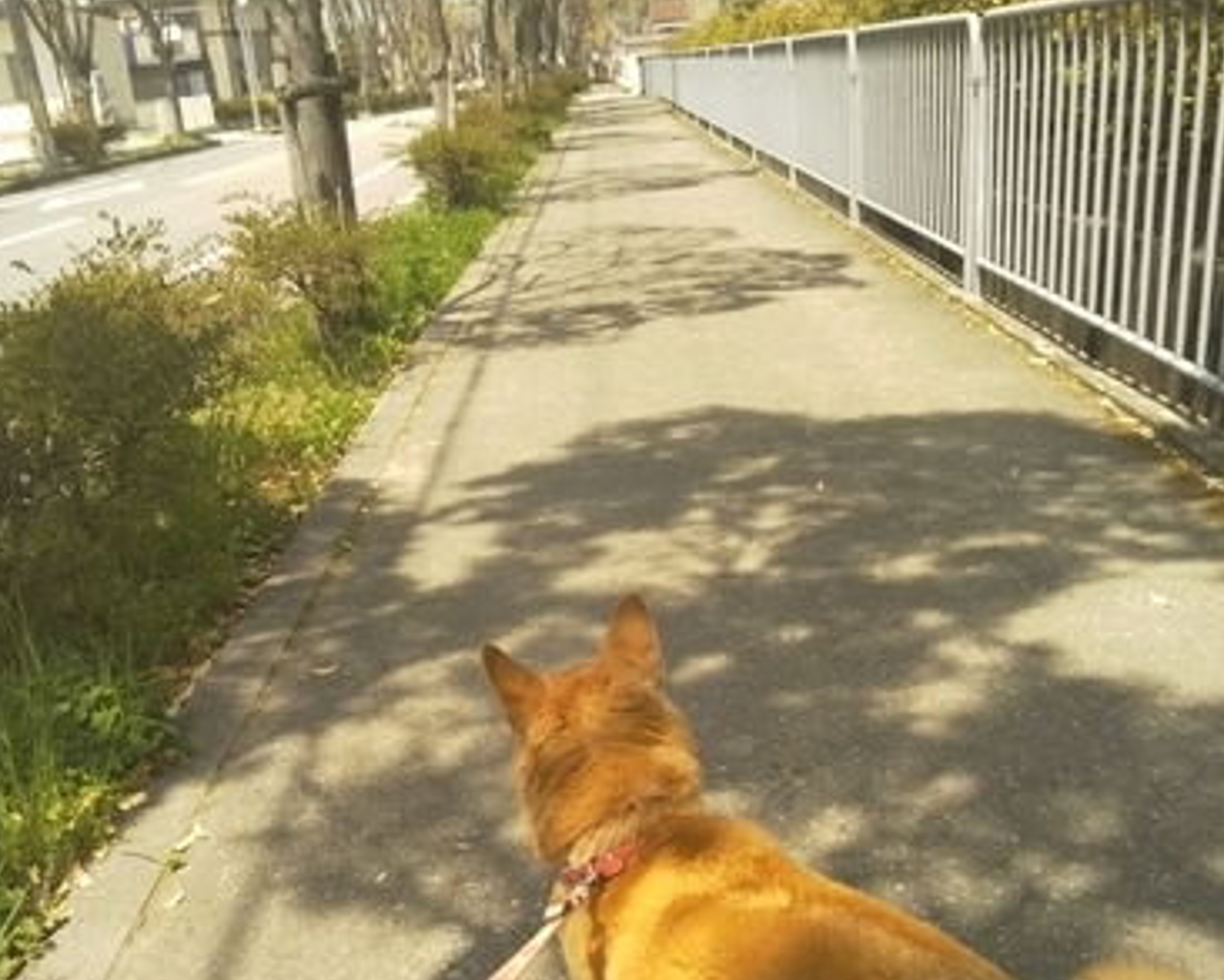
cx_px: 604
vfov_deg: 36.8
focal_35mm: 40
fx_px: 1449
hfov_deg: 45.8
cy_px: 692
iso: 40
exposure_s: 1/371
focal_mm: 4
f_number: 2.2
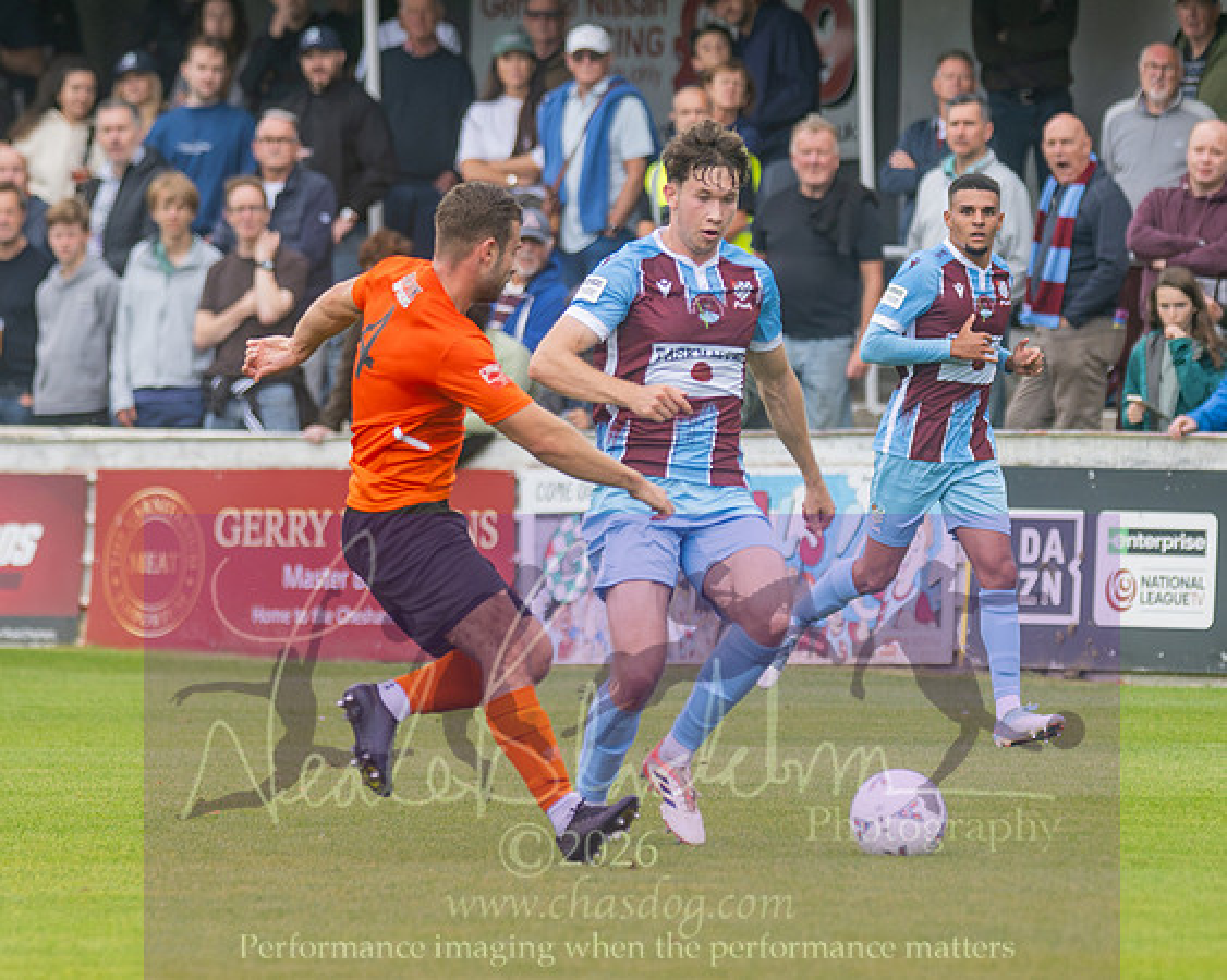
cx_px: 607
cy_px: 513
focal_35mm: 604
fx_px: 21944
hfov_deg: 3.2
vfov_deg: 2.6
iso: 320
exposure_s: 1/1250
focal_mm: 195
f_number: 2.8
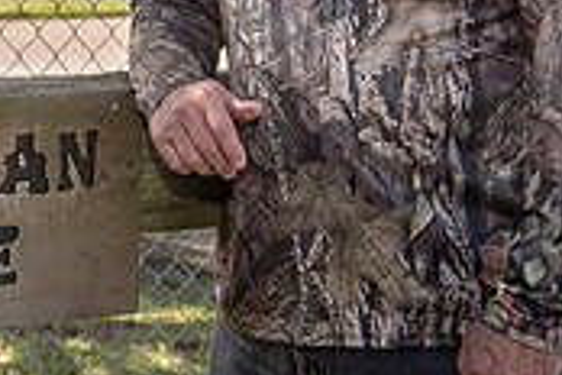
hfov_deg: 16.8
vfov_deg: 11.7
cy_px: 76
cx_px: -100
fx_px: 1826
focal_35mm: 117
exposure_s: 1/200
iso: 140
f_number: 5.6
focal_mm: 35
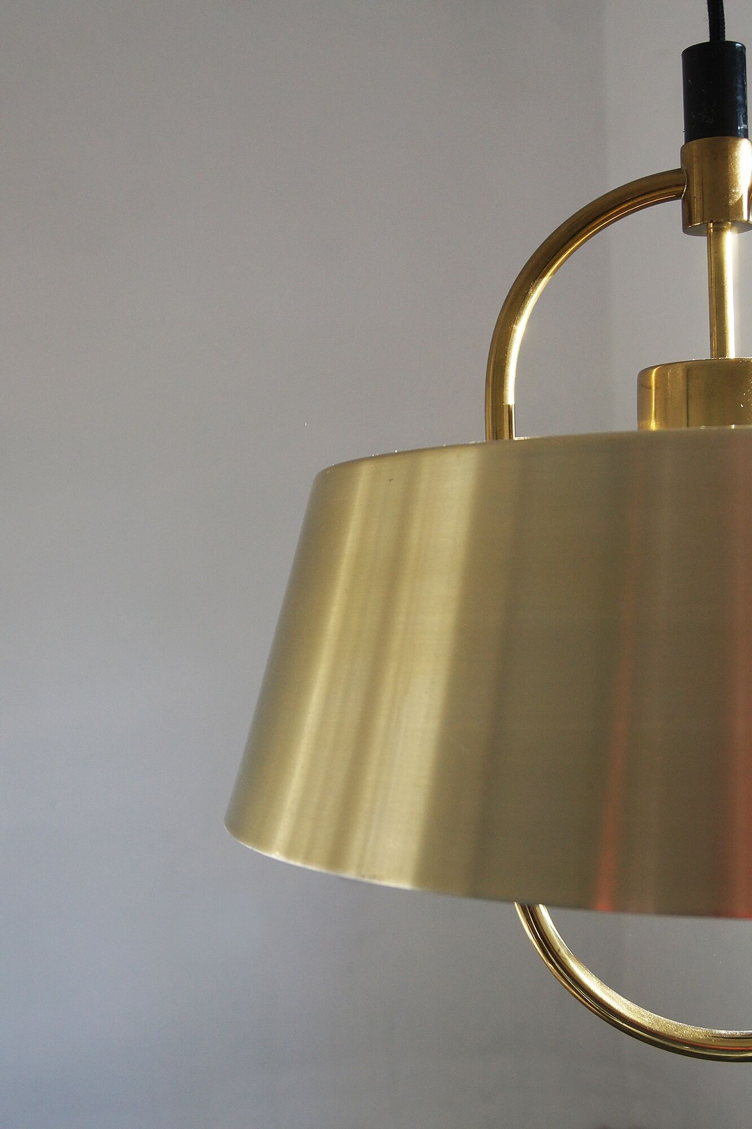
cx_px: 376
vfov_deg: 46.4
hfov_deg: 31.9
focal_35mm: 42
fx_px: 1316
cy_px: 564
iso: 400
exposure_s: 1/200
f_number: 5.6
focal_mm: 28
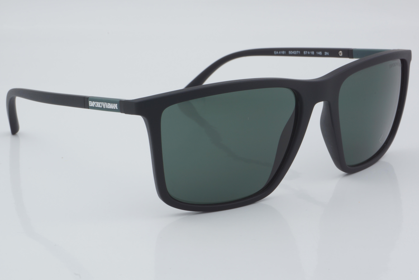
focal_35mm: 82
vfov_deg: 16.6
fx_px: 960
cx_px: 210
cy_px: 140
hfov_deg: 24.6
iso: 100
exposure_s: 1/4
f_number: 32
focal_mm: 55
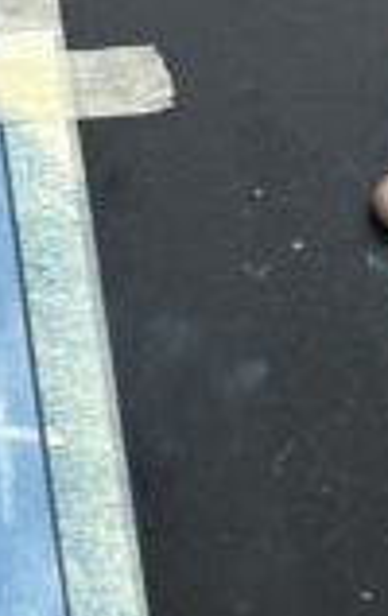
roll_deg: +0.1
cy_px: 167
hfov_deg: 7.1
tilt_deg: -9.8
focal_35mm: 173
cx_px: -582
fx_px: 2914
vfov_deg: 12.1
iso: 40
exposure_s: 1/100
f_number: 1.5
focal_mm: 5.7
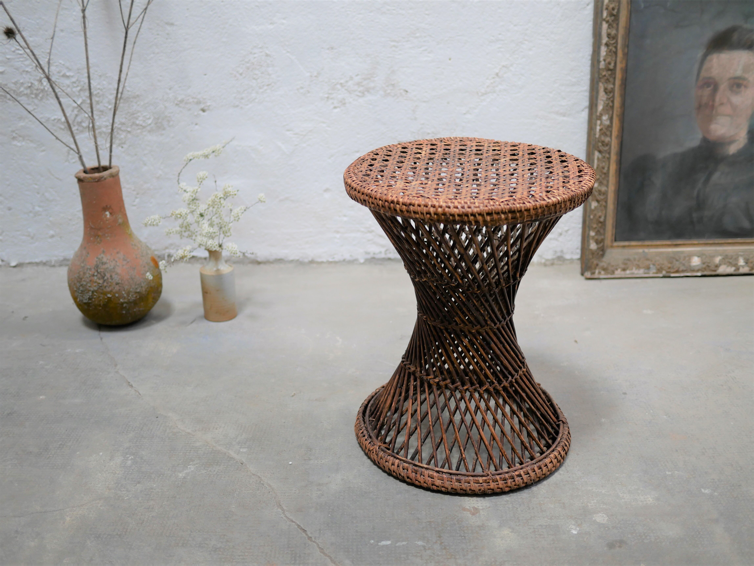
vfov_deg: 36.0
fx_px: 872
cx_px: 377
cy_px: 283
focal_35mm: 40
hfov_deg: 46.8
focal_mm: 20
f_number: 1.7
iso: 250
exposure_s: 1/60
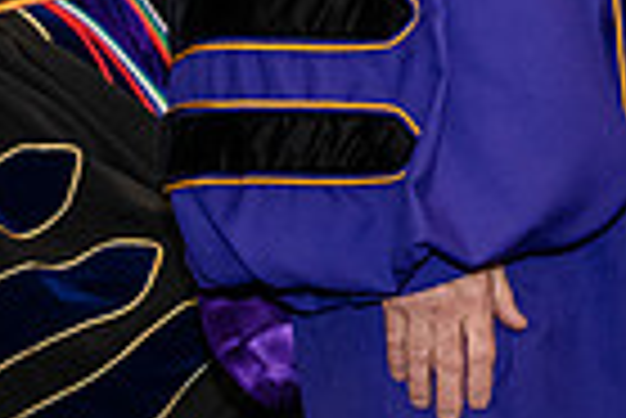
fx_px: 5083
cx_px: 608
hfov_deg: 7.0
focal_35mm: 292
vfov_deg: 4.7
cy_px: -398
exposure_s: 1/200
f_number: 5
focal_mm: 70
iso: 2500
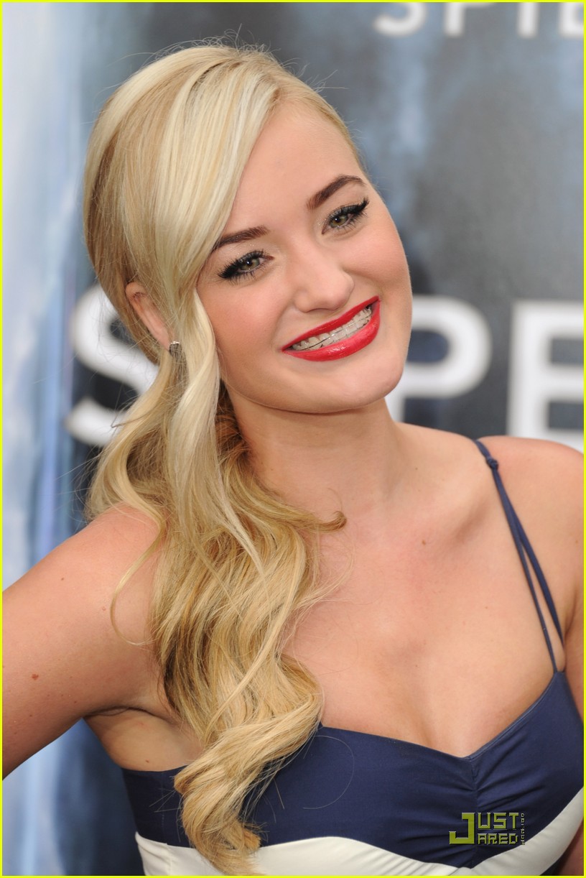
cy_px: 439
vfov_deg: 16.8
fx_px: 2975
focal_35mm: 122
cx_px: 293
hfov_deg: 11.2
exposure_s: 1/200
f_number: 5.6
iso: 320
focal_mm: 122
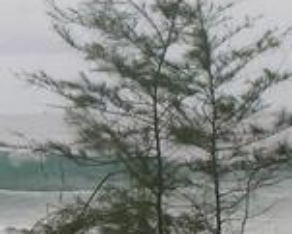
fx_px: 3226
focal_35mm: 373
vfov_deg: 4.2
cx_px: -103
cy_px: 137
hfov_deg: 5.2
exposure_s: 1/310
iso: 50
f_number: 4.6
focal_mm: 15.9
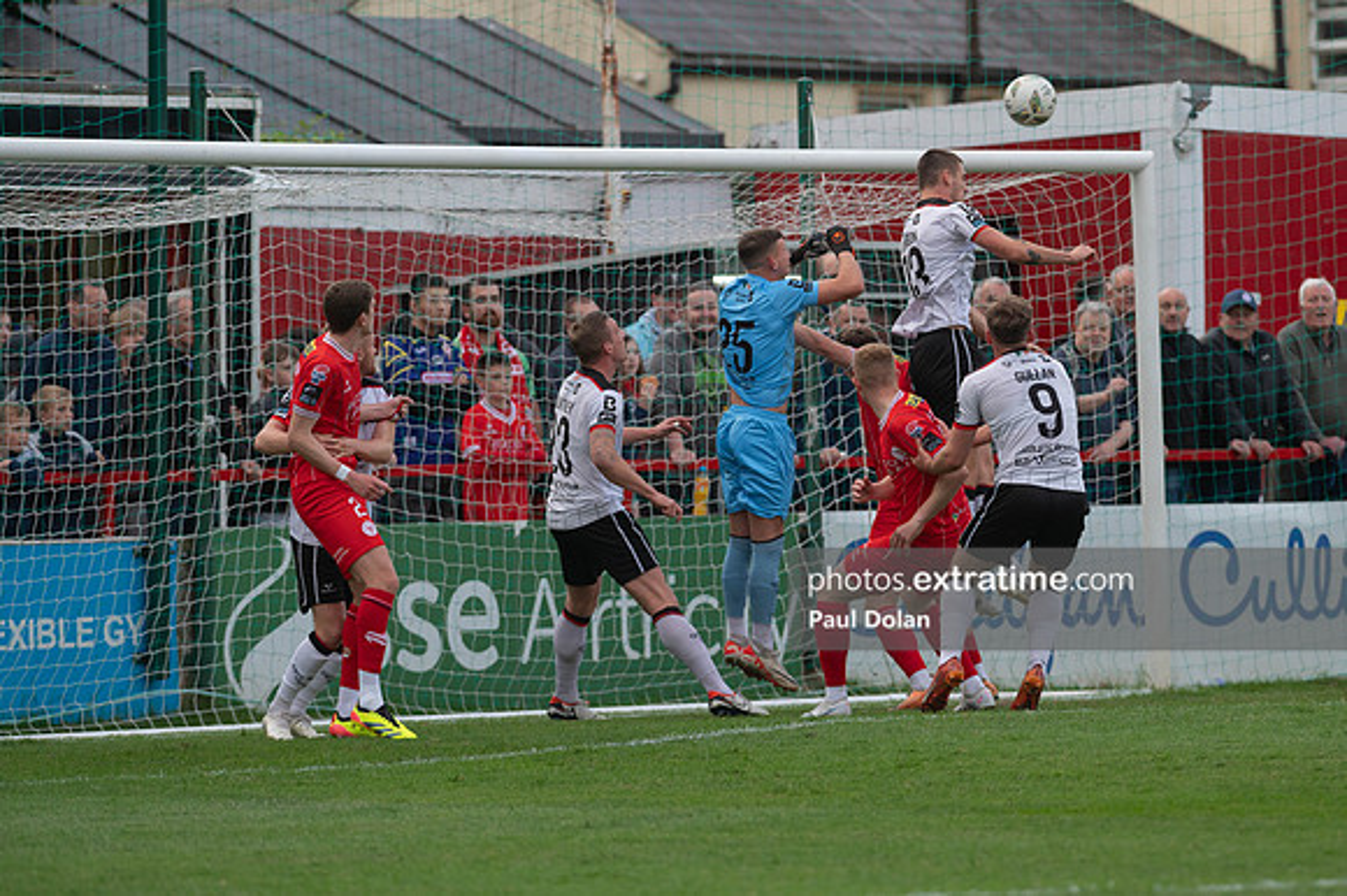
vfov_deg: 4.2
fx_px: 12191
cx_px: 730
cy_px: 411
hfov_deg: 6.3
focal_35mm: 326
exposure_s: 1/1250
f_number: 4.5
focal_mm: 300
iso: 800
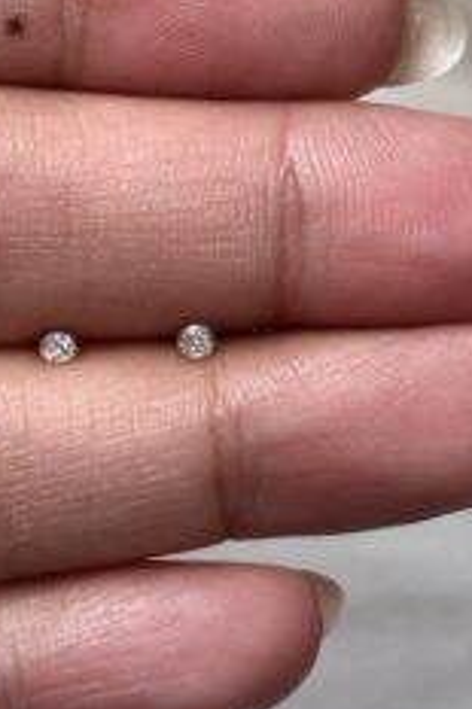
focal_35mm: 93
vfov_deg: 21.9
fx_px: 1832
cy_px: 332
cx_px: 125
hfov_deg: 14.6
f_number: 1.6
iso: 32
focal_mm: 5.96
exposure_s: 1/172
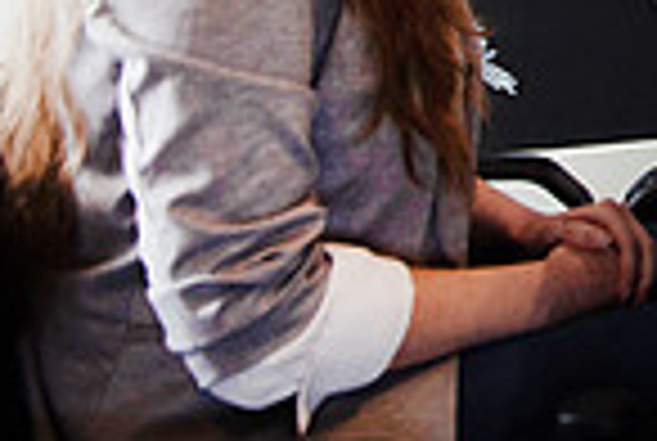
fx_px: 1884
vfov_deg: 12.2
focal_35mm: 103
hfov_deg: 16.6
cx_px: 1170
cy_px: -362
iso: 400
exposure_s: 1/250
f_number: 2.8
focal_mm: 26
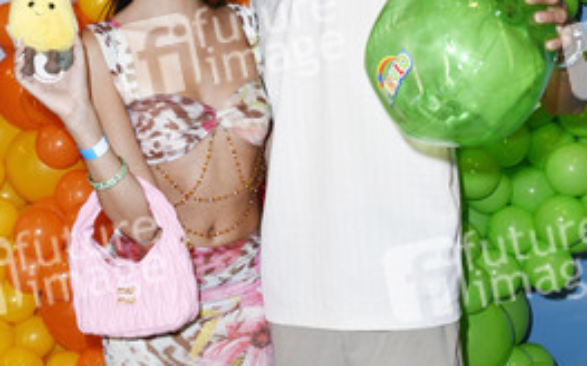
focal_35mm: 62
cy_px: 158
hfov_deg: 33.0
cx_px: 295
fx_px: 991
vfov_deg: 20.9
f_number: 6.3
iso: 800
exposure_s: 1/250
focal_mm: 40
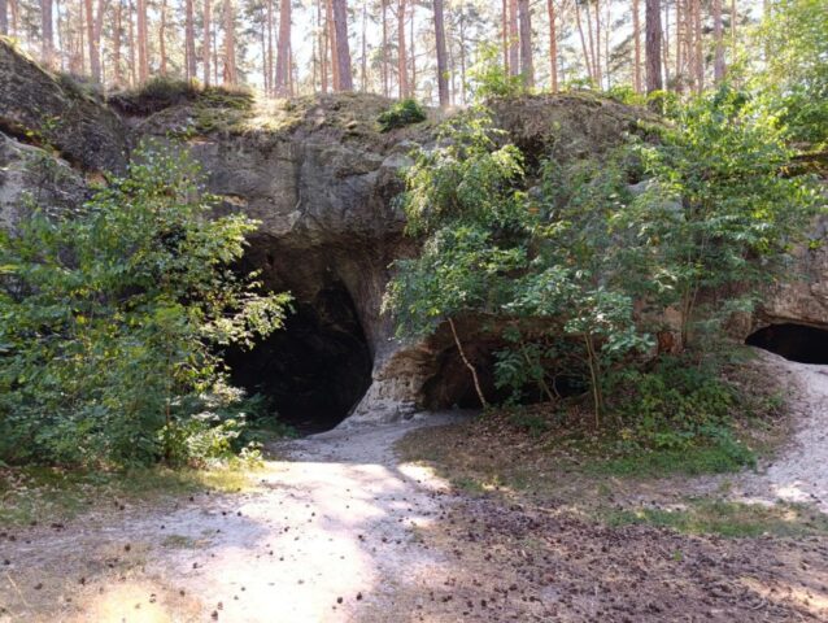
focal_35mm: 23
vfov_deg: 59.0
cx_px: 414
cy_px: 312
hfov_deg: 73.9
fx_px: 551
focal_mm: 6.14
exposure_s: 1/100
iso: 200
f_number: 1.6
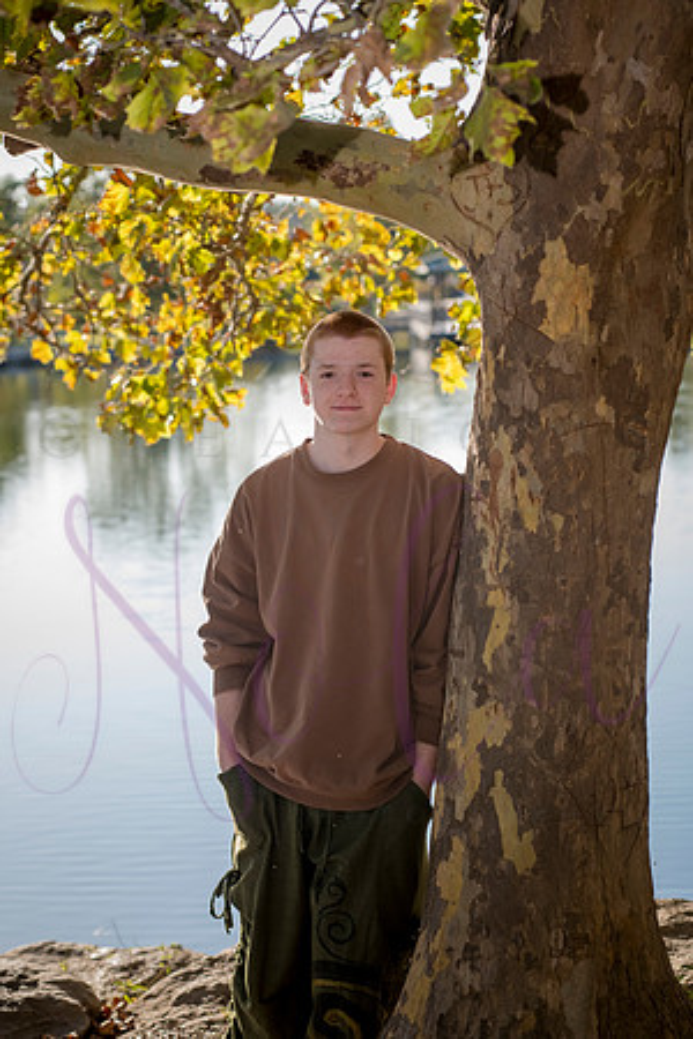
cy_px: 520
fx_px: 2483
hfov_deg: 15.9
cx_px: 346
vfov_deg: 23.6
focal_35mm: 86
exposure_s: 1/640
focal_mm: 86
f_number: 5.6
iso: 400
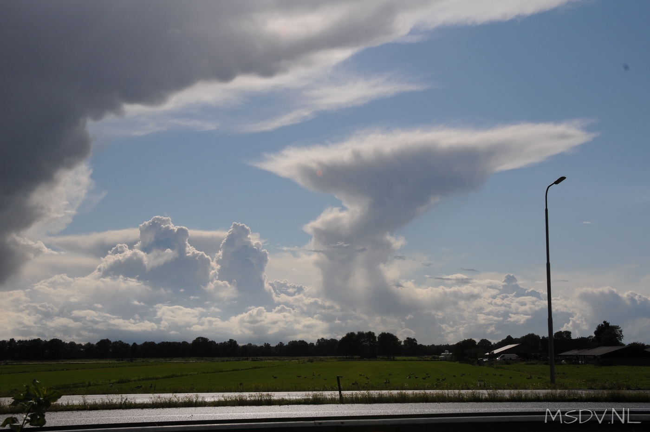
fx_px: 839
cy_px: 216
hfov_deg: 42.4
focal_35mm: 46
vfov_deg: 28.9
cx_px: 325
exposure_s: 1/800
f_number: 14
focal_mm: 31
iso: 200
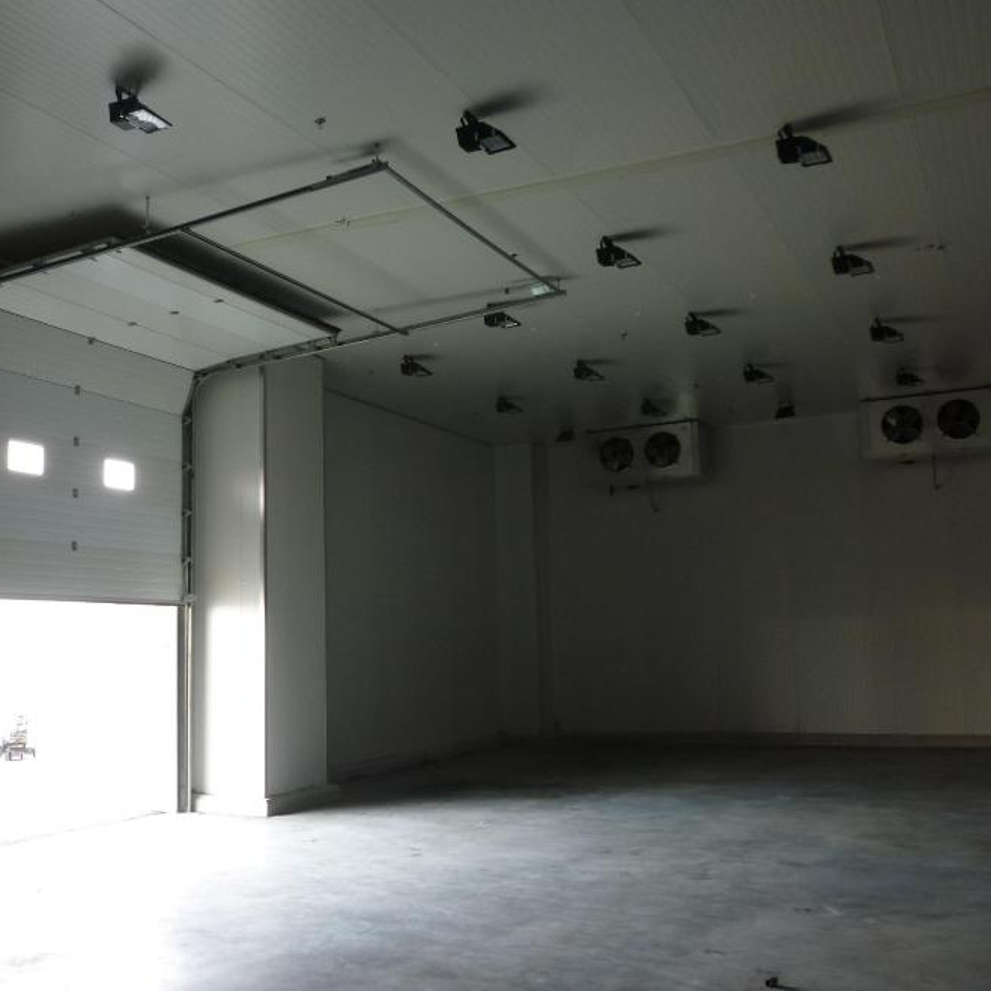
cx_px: 414
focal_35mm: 35
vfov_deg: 47.2
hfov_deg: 47.0
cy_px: 499
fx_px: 1134
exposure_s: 1/30
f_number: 3.3
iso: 125
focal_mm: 5.2
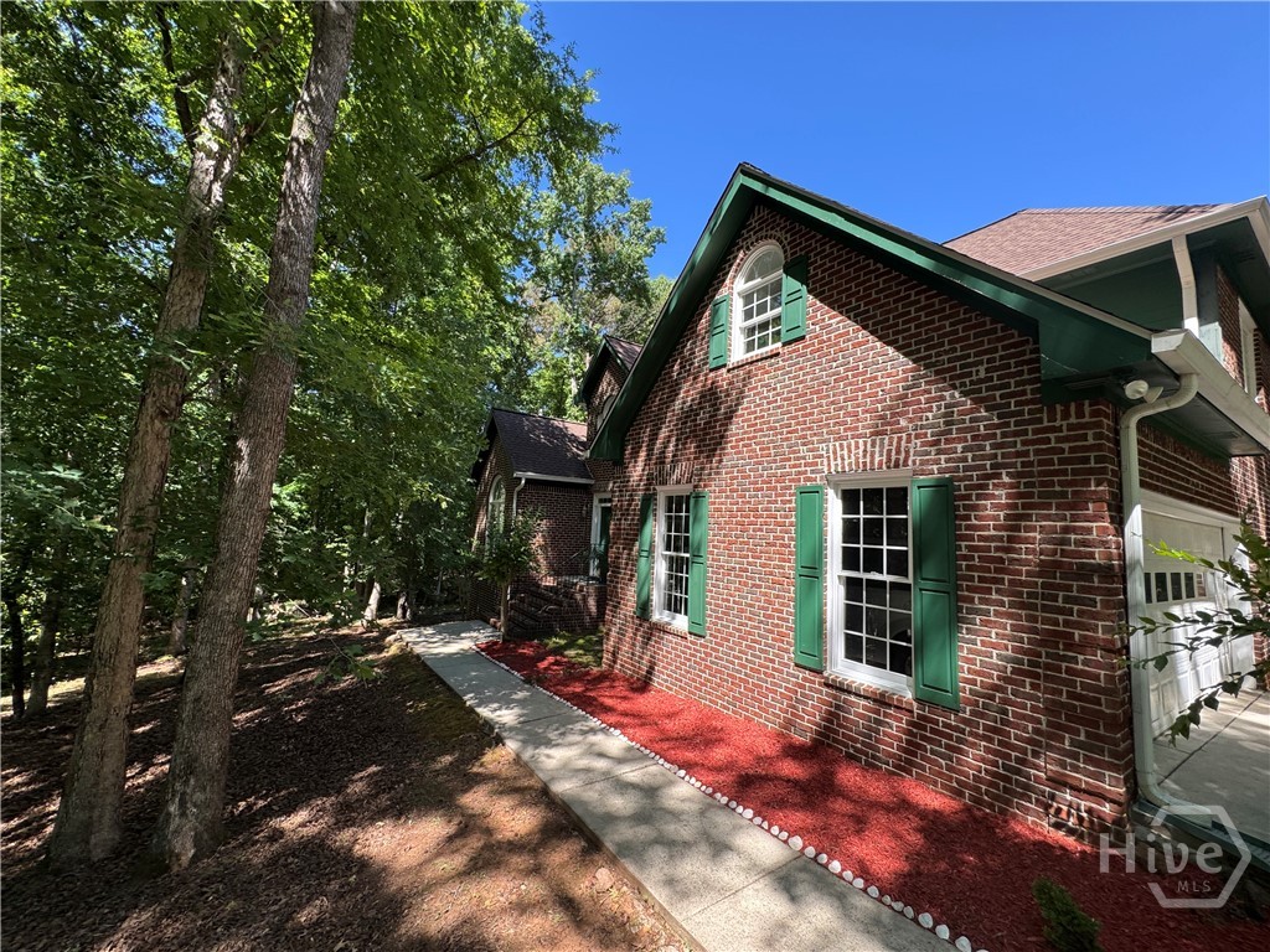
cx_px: 635
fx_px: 514
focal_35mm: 14
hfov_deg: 102.1
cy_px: 476
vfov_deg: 85.7
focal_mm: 2.22
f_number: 2.2
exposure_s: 1/352
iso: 40
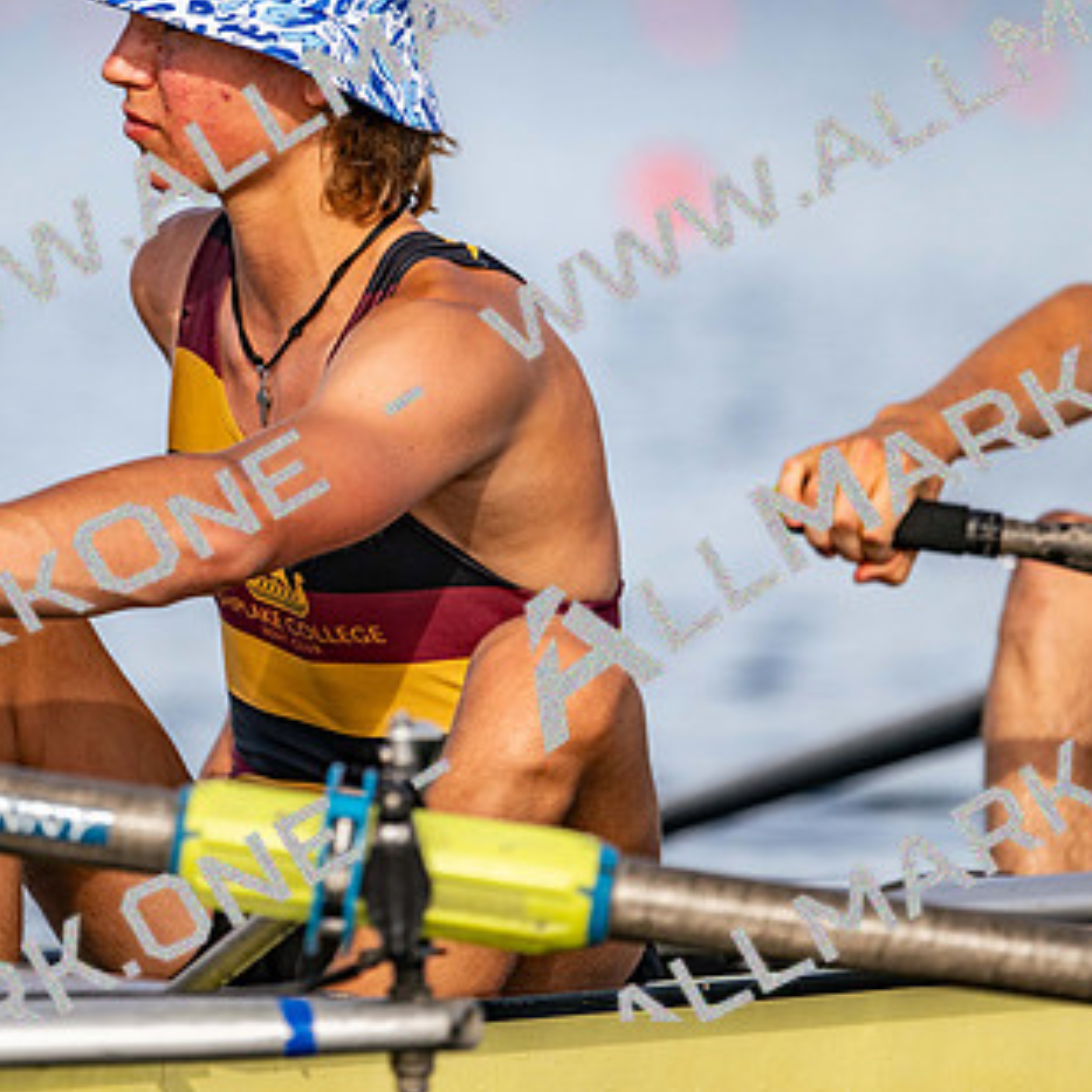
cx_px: 225
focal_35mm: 635
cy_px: 420
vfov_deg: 2.8
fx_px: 22663
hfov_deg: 2.8
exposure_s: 1/2500
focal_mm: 400
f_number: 4.5
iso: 320
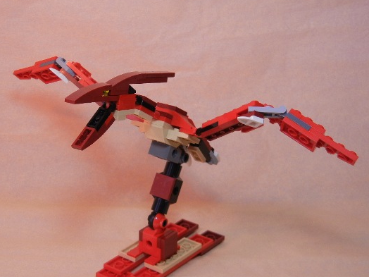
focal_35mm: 72
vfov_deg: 20.4
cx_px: 156
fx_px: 768
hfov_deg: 27.0
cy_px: 136
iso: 160
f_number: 4
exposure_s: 1/67.1
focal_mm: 10.6
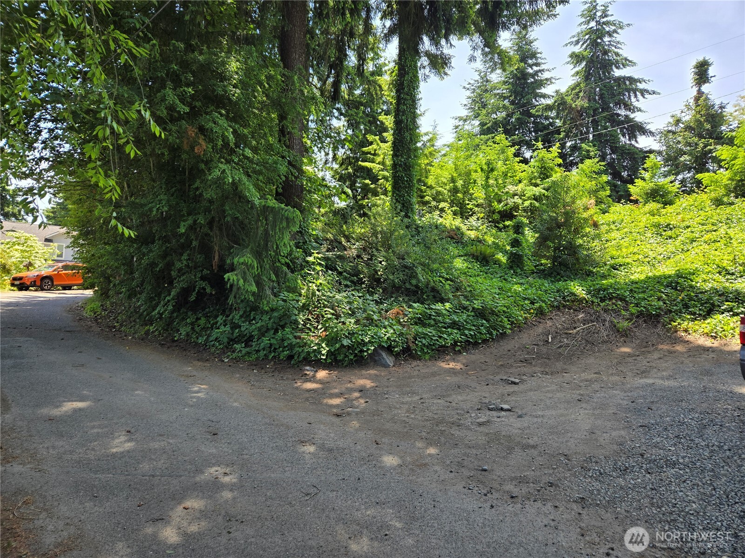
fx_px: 495
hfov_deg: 73.9
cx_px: 372
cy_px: 279
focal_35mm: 23
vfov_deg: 58.9
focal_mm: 5.4
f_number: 1.8
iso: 25
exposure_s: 1/560
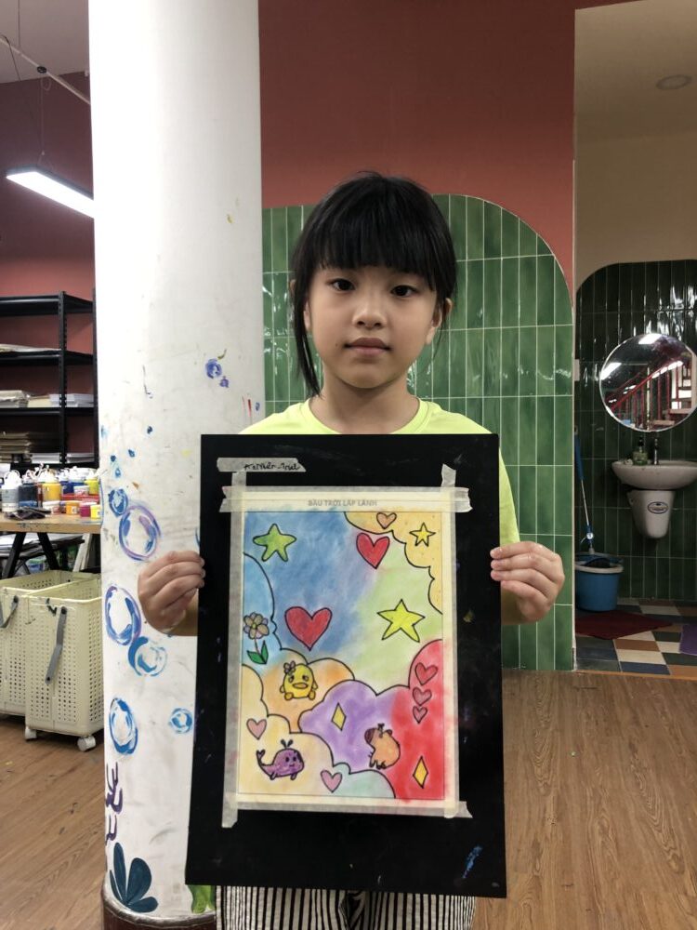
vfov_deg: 63.4
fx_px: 752
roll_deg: -0.2
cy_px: 465
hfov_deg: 49.7
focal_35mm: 28
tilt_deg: -2.5
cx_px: 348
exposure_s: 1/33
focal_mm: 4
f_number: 1.8
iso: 25
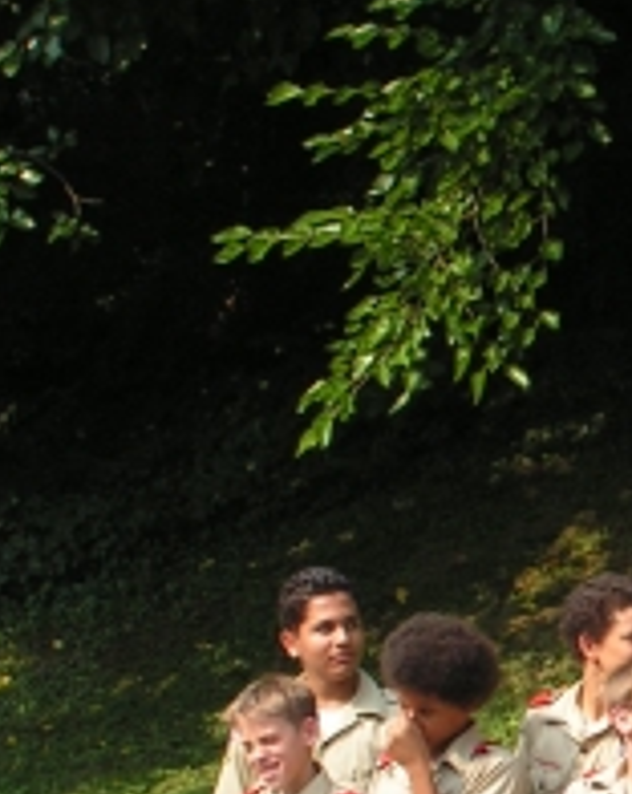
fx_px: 5019
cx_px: 1207
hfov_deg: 7.0
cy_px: 640
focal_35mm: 214
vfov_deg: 9.0
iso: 50
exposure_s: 1/160
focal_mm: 11.1
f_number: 5.6
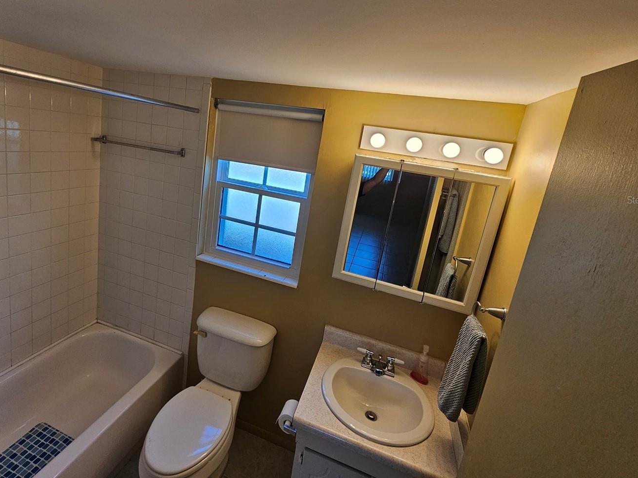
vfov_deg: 77.5
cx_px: 281
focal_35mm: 16
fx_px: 295
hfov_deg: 94.1
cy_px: 200
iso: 80
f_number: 2.2
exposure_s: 1/120
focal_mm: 2.2
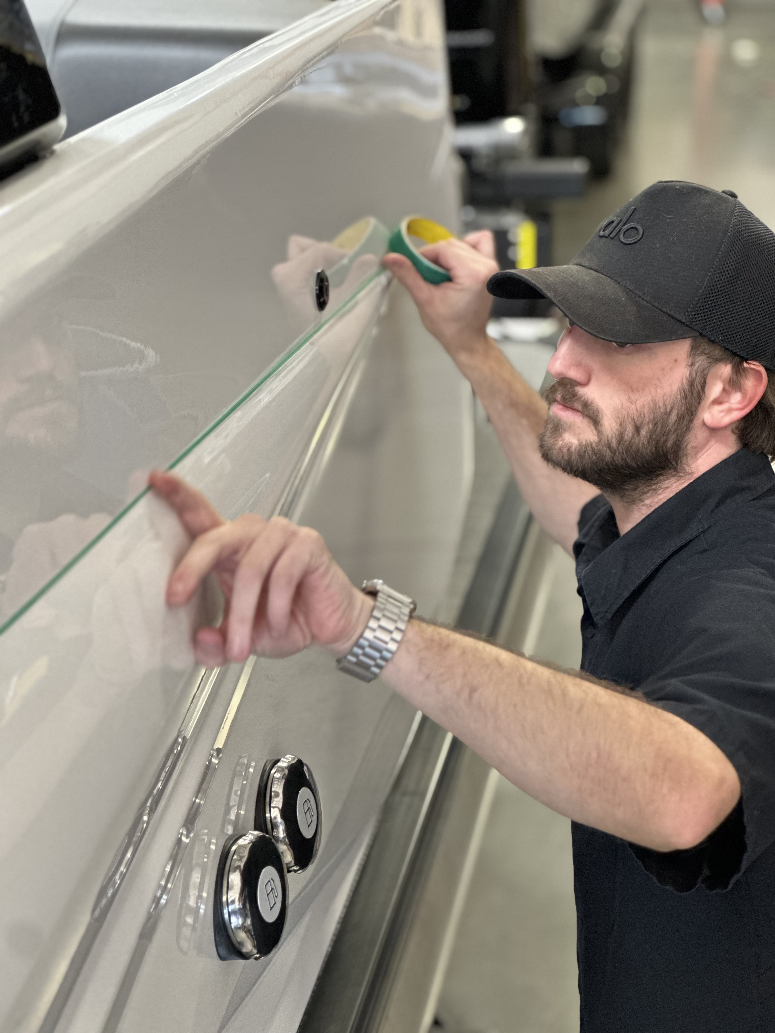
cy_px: 516
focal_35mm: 77
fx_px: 2299
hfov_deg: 19.1
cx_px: 388
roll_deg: +0.5
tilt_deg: -18.6
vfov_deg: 25.3
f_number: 2.8
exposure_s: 1/39
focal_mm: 9
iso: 400
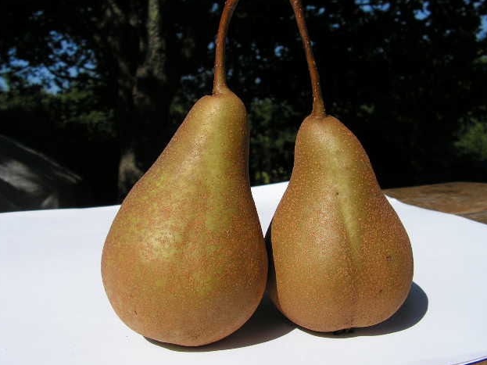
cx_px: 245
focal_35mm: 37
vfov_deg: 38.7
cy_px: 186
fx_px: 520
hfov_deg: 50.1
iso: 64
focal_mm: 6
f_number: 4.8
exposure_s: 1/800
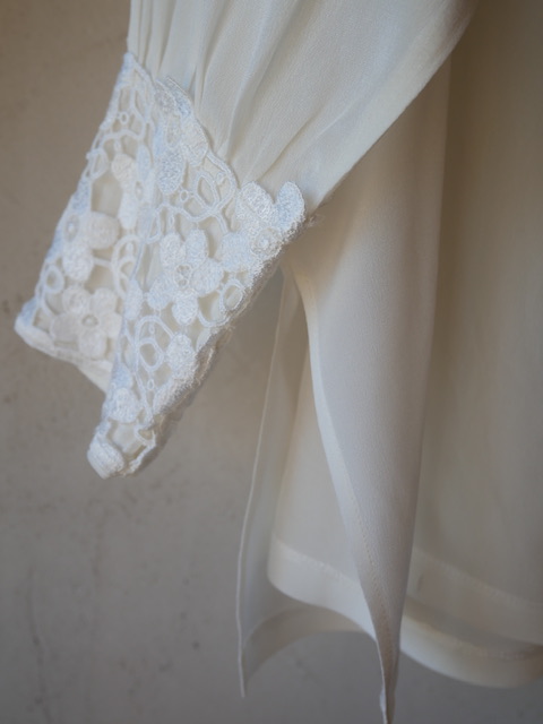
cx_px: 272
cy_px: 362
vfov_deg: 56.8
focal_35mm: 32
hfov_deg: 44.2
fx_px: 669
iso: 200
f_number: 4.5
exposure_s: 1/160
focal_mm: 16
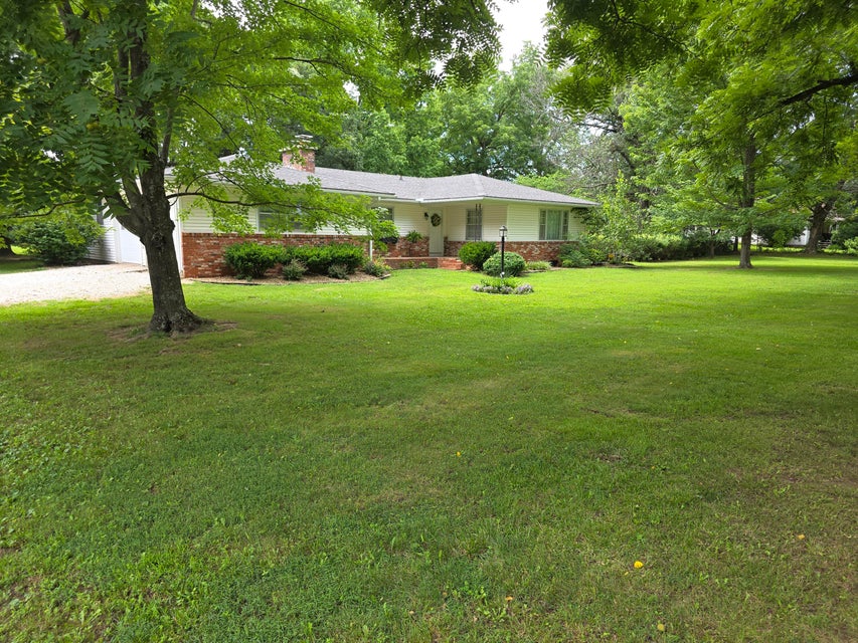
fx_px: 570
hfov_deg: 73.9
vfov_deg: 58.9
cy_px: 322
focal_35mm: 23
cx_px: 429
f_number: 1.7
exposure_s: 1/120
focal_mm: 6.3
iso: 16
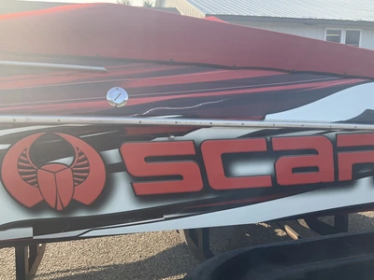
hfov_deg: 61.7
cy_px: 140
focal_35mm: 29
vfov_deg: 48.2
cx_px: 187
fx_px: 313
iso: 25
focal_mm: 3
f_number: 1.8
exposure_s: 1/599
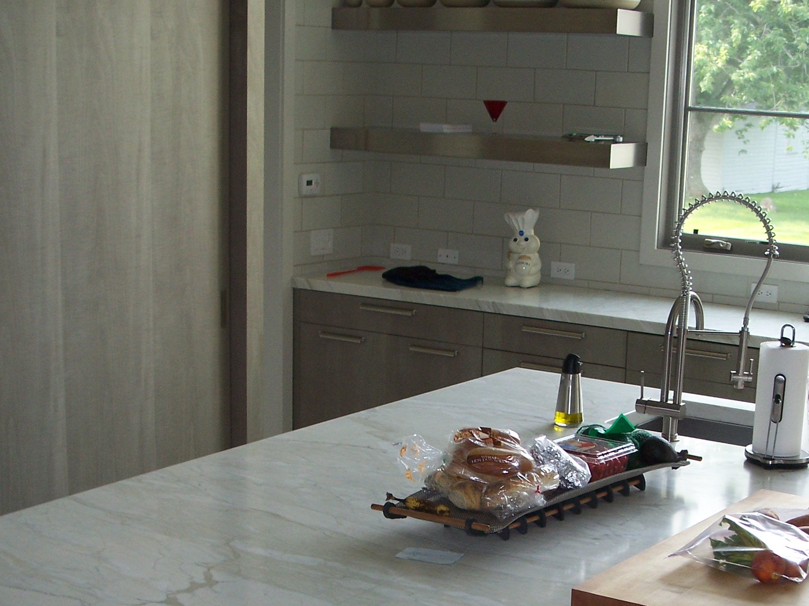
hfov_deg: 29.0
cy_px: 522
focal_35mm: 67
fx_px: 1566
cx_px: 442
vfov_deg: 21.5
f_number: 2.8
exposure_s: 1/60
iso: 125
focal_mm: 7.8
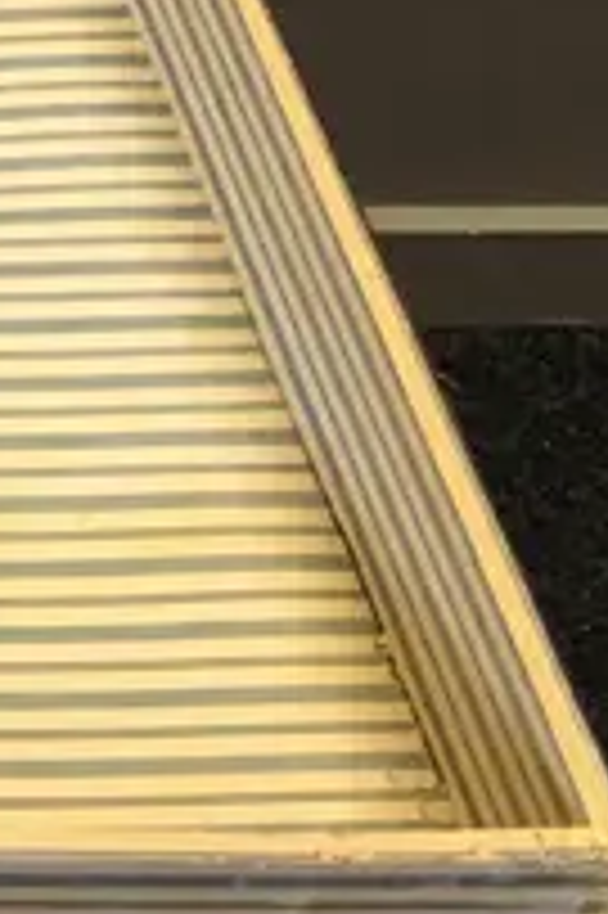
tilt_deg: -35.4
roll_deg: +0.9
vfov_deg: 12.9
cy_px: -423
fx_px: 3857
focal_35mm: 152
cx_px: -1338
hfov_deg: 7.6
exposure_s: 1/17
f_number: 2.2
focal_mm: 4.15
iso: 32
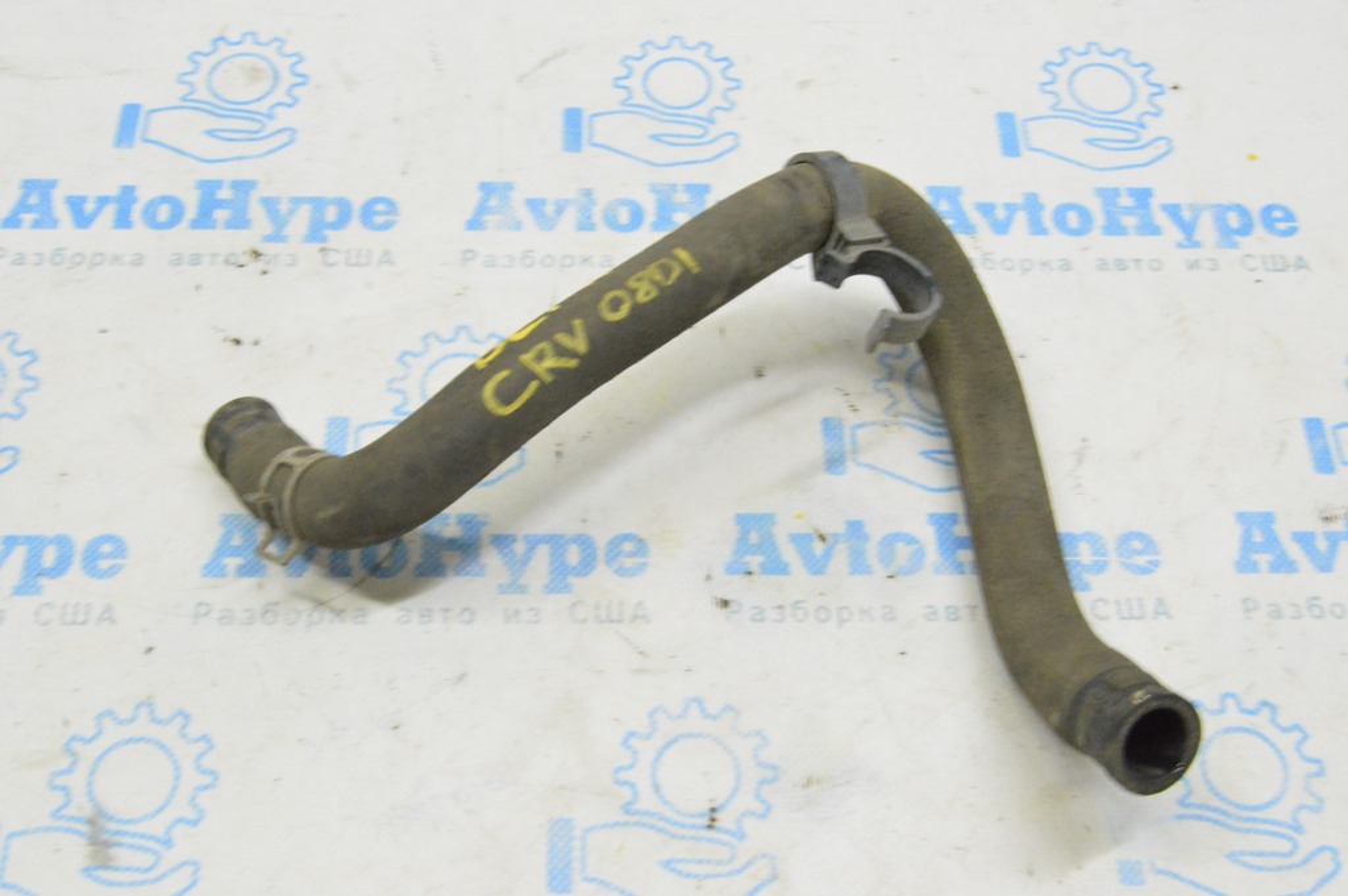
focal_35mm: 42
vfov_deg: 31.8
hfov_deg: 46.4
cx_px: 674
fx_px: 1571
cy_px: 448
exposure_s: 1/15
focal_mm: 28
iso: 6400
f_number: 20
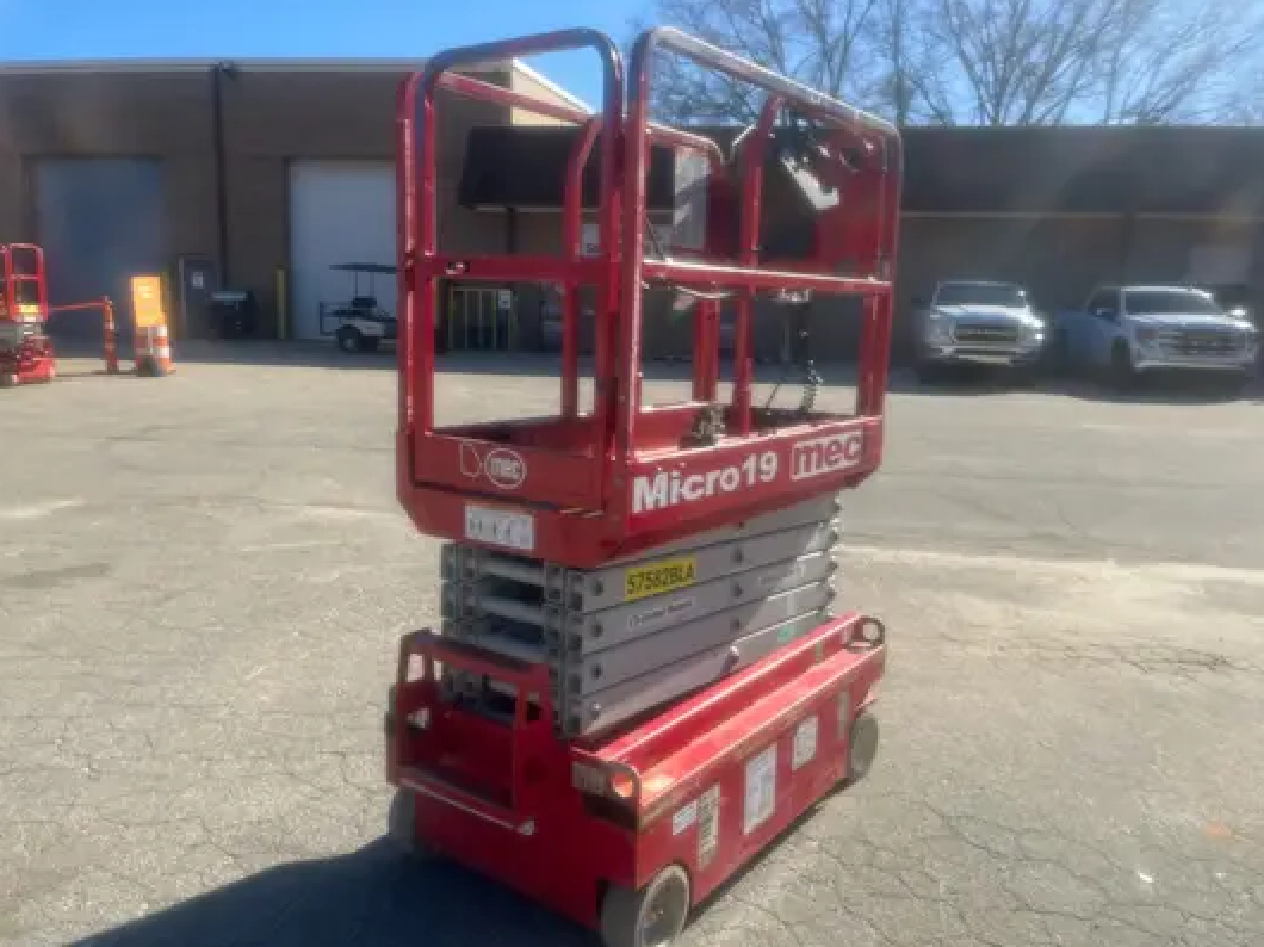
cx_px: 632
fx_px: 985
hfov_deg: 65.3
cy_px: 469
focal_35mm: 27
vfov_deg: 51.3
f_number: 1.6
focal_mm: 5.1
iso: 50
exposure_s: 1/2410
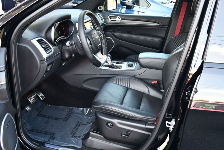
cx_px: 112
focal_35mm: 36
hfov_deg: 53.1
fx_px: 224
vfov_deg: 36.9
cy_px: 75
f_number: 3.5
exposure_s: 1/200
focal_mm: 18
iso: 800
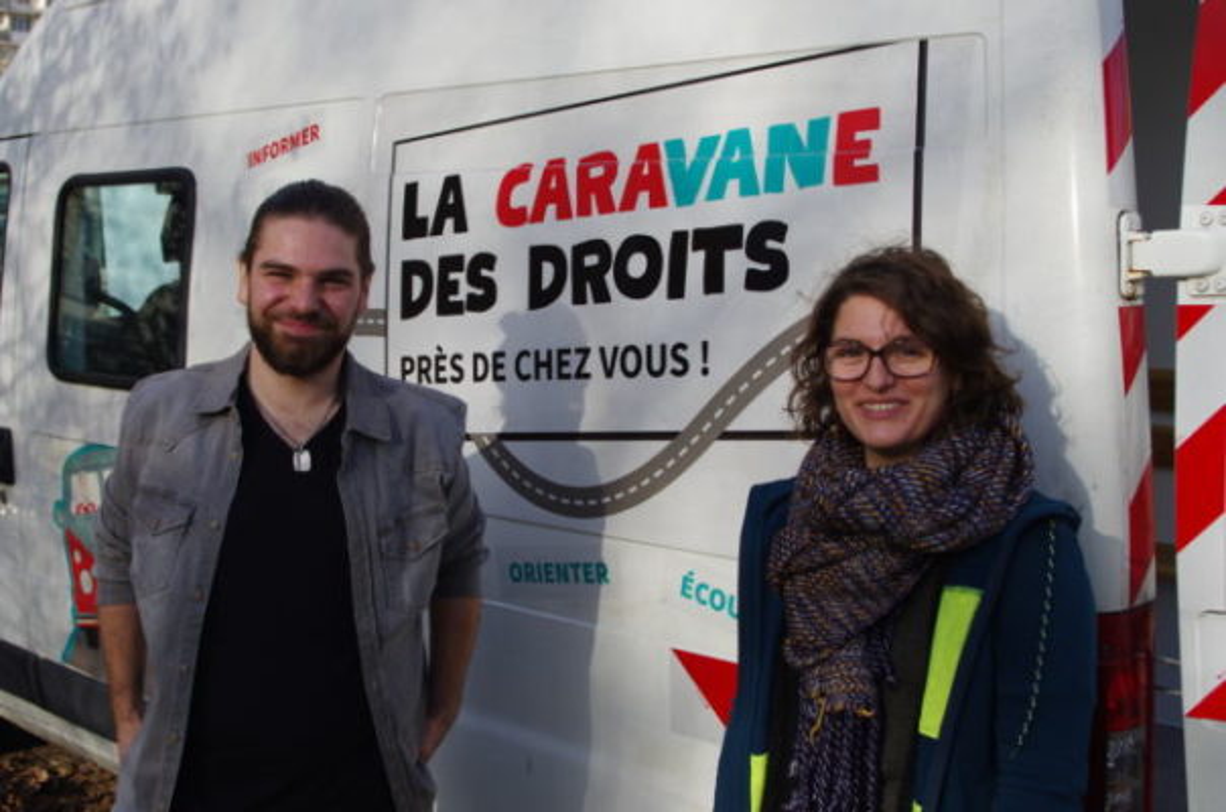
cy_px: 406
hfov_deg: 42.8
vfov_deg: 29.1
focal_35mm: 46
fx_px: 1563
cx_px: 613
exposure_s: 1/200
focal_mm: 30.63
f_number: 7.1
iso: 100
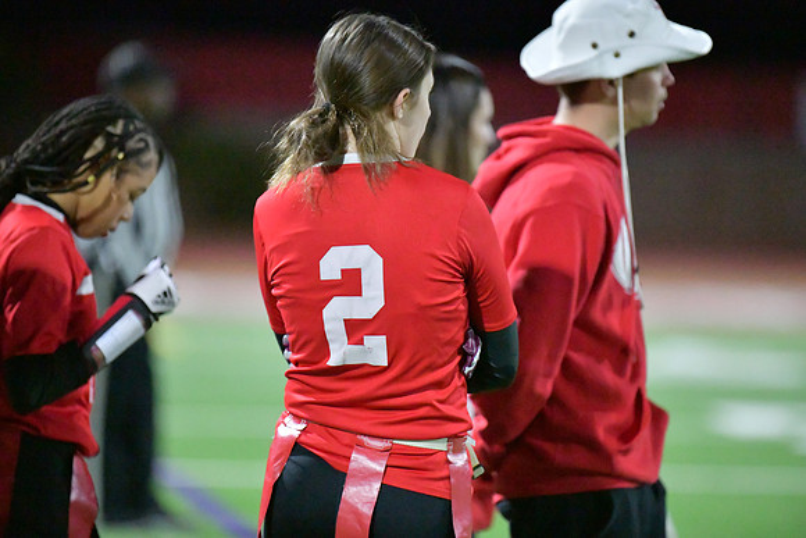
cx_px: 403
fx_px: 6046
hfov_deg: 7.6
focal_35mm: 270
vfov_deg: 5.1
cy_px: 269
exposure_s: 1/2500
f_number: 2.8
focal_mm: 270
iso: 25600
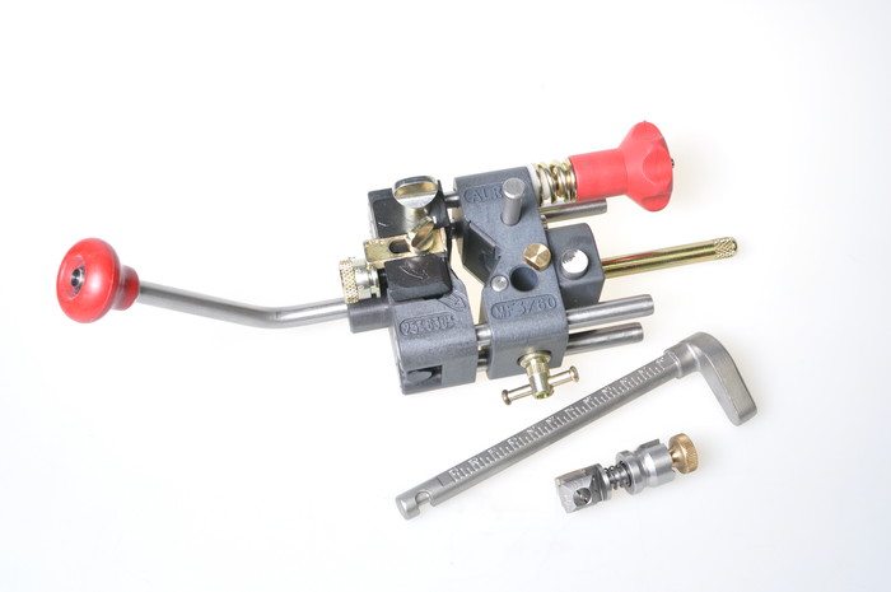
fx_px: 1298
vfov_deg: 25.7
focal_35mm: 52
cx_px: 446
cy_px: 296
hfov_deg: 37.9
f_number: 9.5
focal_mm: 35
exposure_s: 1/90
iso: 400
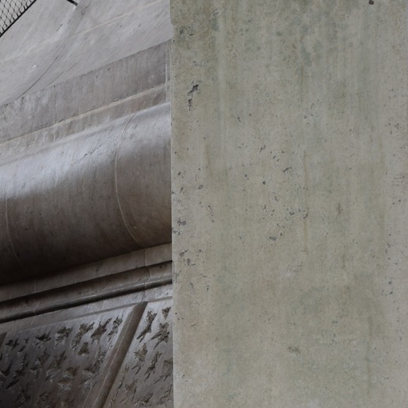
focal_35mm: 238
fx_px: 3174
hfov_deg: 7.3
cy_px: 239
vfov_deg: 7.4
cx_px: 99
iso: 400
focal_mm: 44
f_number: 7.1
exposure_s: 1/200
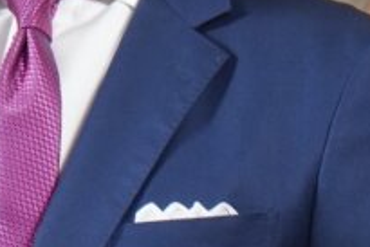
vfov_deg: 2.6
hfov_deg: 3.9
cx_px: 29
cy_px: 150
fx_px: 5369
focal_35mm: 522
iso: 320
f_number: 4
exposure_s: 1/25
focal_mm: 66
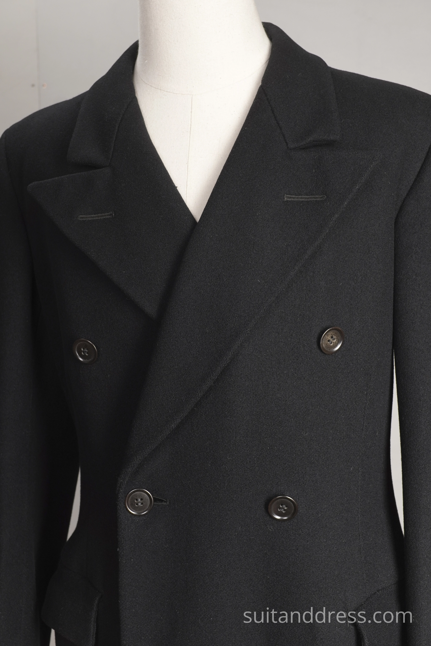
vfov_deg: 41.1
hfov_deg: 28.1
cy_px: 323
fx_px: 862
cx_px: 216
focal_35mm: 48
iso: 320
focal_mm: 32
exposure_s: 1/25
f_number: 6.3
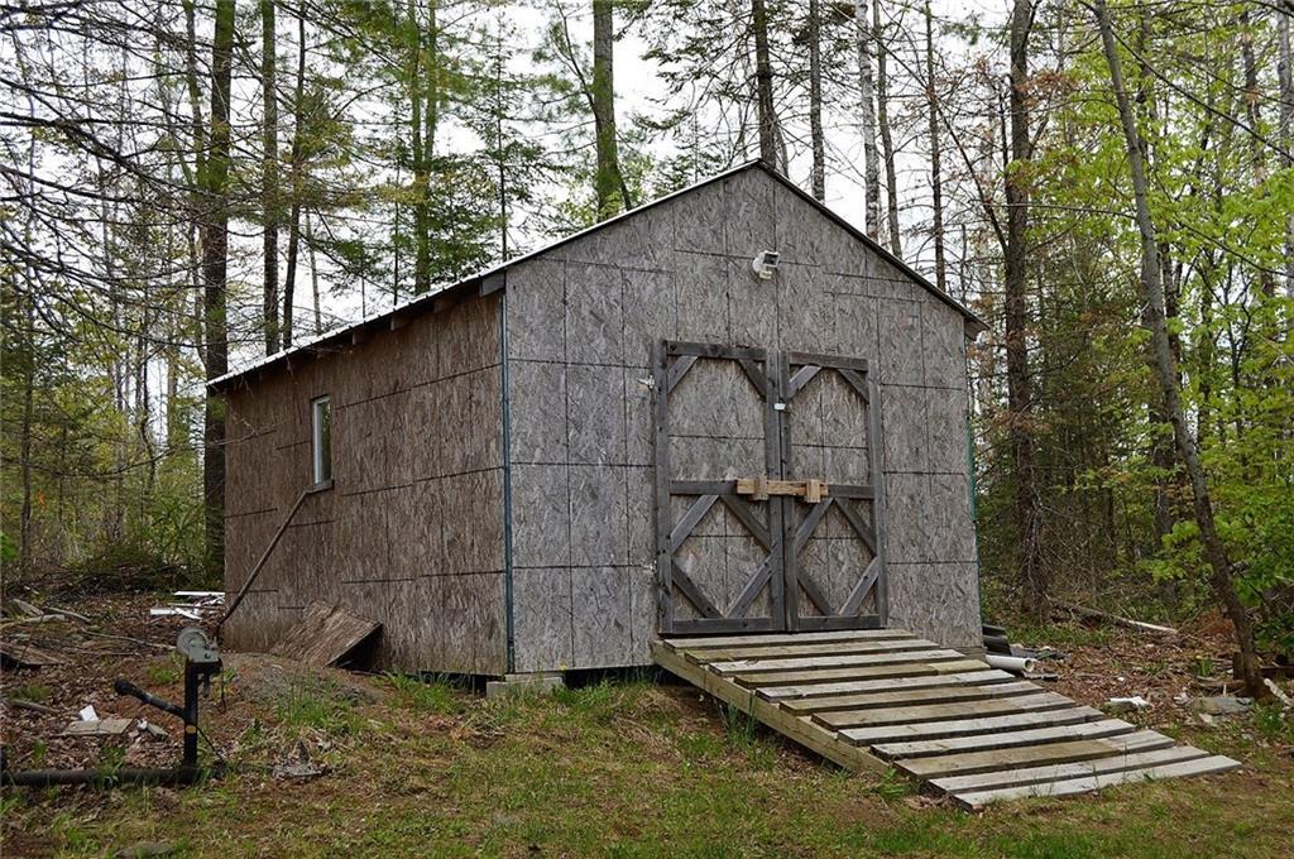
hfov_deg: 43.7
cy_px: 430
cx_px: 647
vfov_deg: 29.8
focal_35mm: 45
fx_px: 1615
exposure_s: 1/160
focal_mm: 30
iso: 100
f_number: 6.3
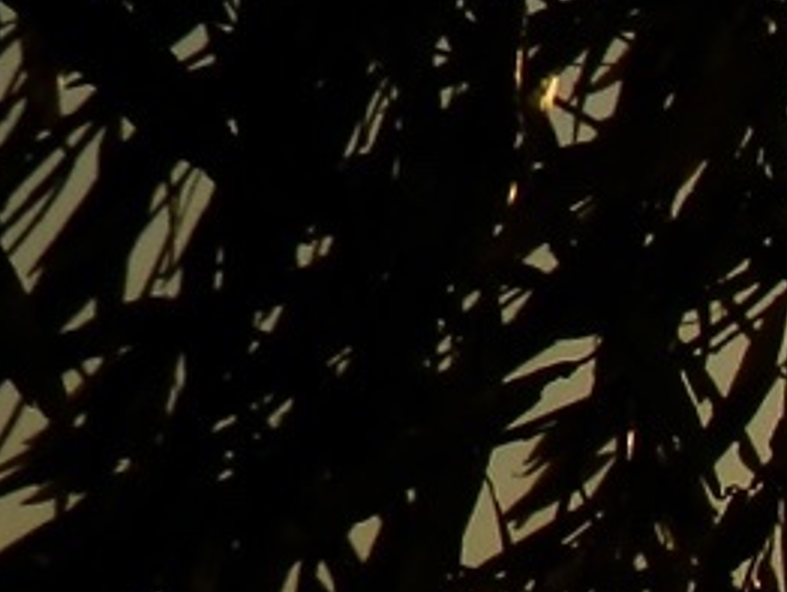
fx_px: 8511
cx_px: 2601
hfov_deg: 5.0
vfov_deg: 4.0
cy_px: 938
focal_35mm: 374
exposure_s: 1/640
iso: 80
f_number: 11.2
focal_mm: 8.9
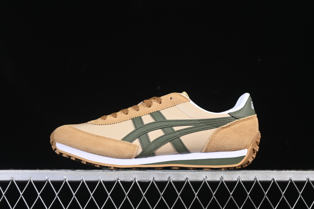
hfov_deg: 27.0
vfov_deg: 18.2
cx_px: 157
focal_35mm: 75
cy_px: 104
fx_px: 654
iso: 160
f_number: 7.1
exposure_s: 1/80
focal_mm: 50
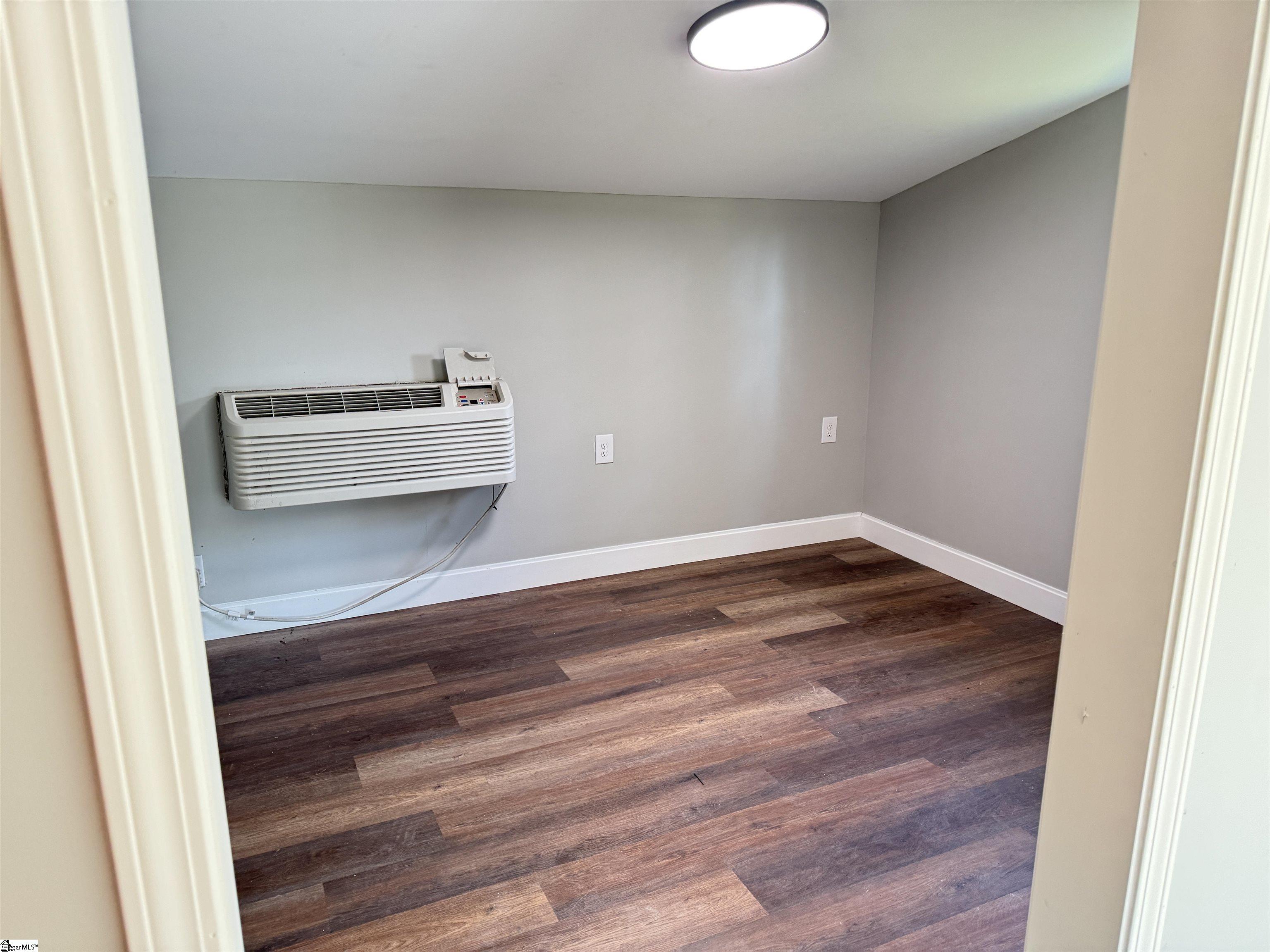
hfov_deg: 71.6
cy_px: 476
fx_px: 881
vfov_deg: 56.8
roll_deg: +0.7
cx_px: 635
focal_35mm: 24
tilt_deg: -13.1
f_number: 1.78
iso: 320
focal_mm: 6.76
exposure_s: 1/60
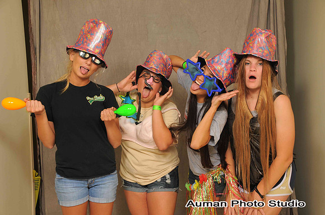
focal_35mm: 48
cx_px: 162
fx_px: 433
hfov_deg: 41.2
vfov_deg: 28.0
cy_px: 108
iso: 200
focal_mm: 32
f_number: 6.3
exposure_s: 1/125
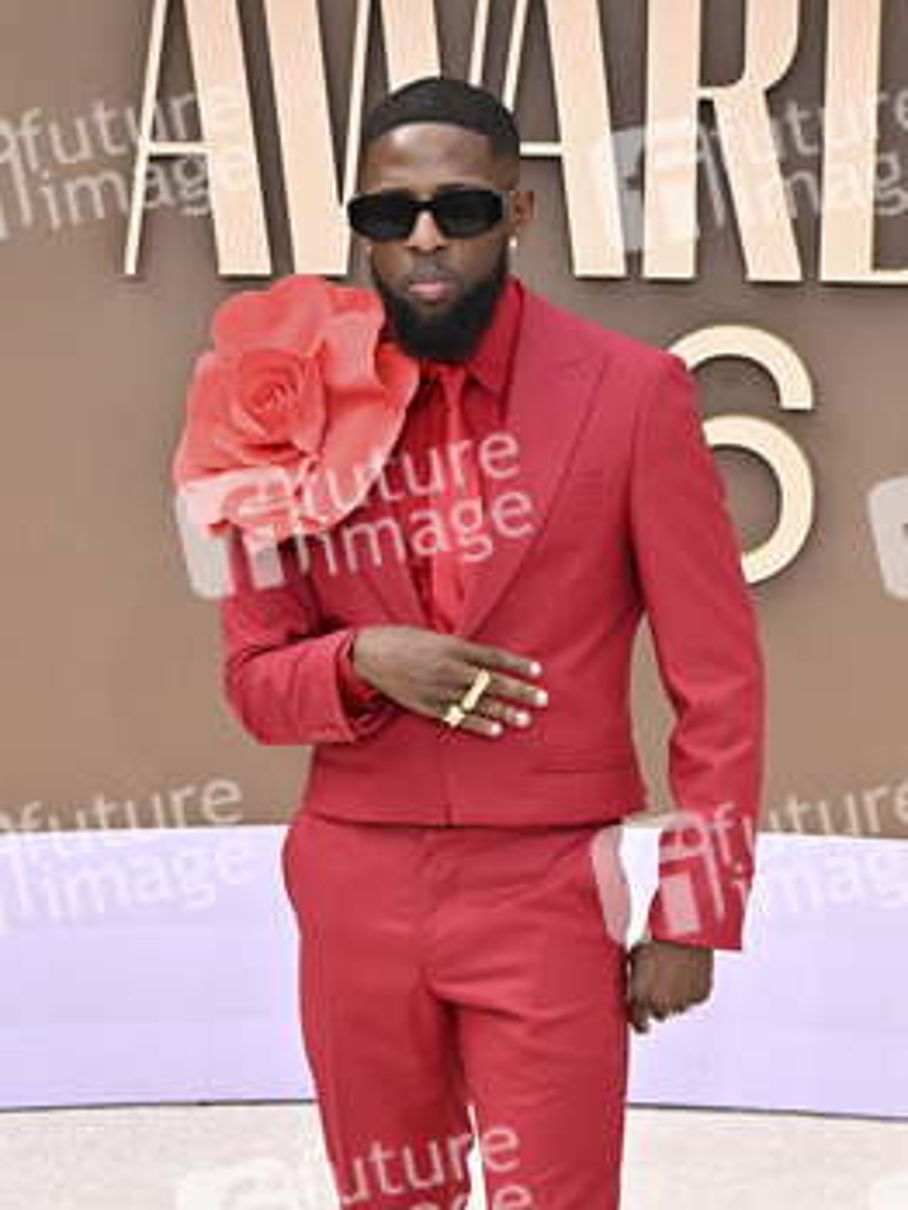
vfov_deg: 29.3
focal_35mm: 66
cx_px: 454
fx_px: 2307
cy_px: 690
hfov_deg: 22.3
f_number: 10
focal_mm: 60
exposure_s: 1/320
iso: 400
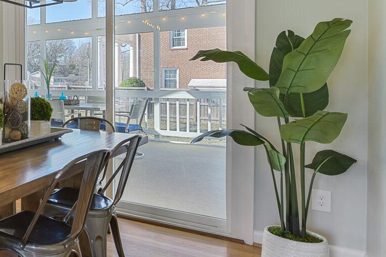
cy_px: 81
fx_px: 386
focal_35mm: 36
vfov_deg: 36.4
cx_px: -35
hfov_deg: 42.3
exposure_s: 1/6
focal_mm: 16
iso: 200
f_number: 8
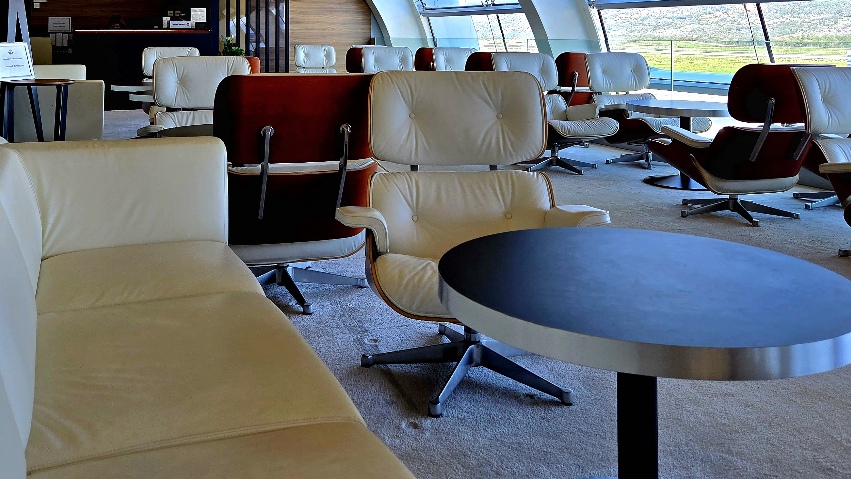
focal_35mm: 38
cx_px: 385
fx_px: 857
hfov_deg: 52.7
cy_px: -3
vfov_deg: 29.1
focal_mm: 5.4
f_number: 1.8
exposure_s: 1/149
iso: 25
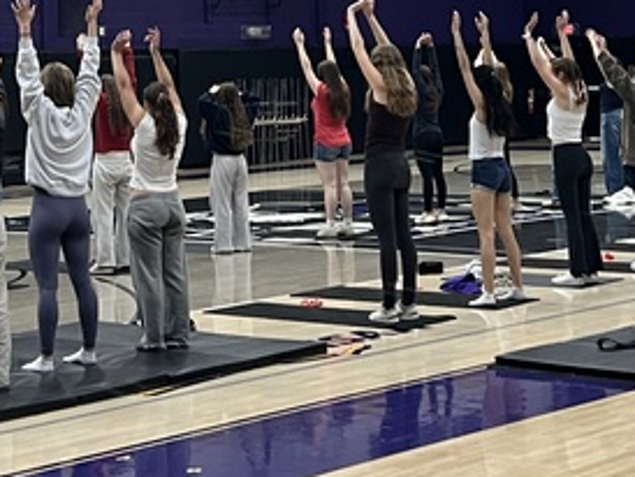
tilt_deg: +6.6
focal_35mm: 97
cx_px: 329
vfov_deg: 14.8
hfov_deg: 20.2
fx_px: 1781
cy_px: -95
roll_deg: +2.6
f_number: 1.5
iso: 100
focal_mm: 5.7
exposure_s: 1/60
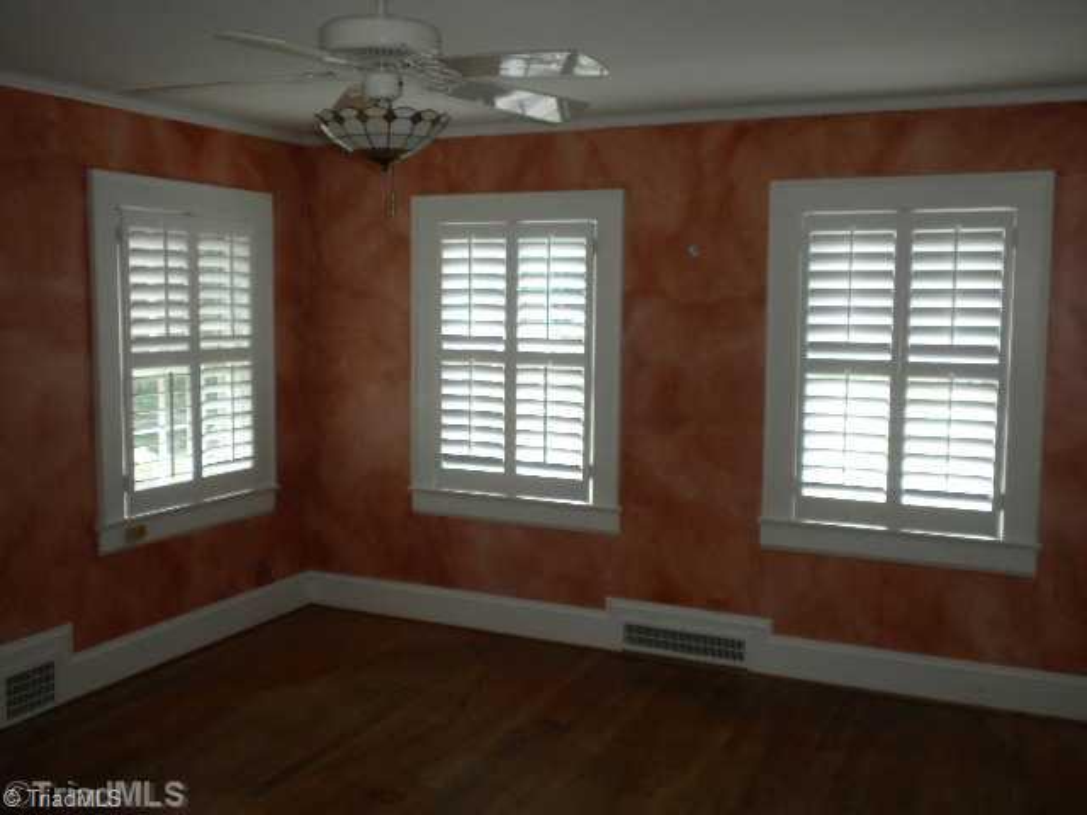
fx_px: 1162
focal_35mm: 37
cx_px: 544
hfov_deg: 50.1
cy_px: 408
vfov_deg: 38.7
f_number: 3.5
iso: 73
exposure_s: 1/62.8
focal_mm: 6.6
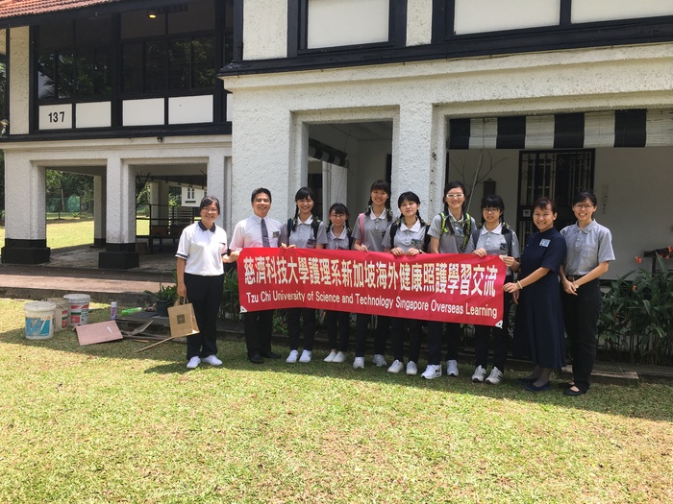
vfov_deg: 48.2
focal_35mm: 29
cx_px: 336
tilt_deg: -1.8
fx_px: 564
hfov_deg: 61.7
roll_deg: -1.6
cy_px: 252
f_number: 2.2
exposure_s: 1/447
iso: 25
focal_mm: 4.15
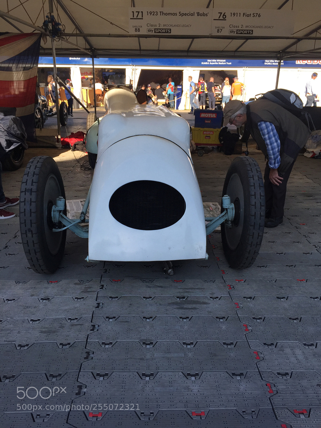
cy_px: 214
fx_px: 359
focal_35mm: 29
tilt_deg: -19.7
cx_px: 160
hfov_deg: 48.2
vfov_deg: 61.7
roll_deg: +1.9
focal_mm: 4.15
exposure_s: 1/719
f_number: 2.2
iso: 32
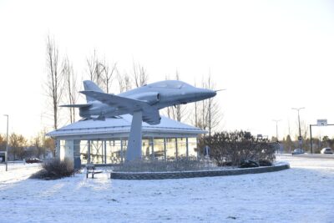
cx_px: 167
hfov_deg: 33.4
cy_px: 112
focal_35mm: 60
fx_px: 557
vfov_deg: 22.6
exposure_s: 1/800
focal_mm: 40
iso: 800
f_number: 5.6
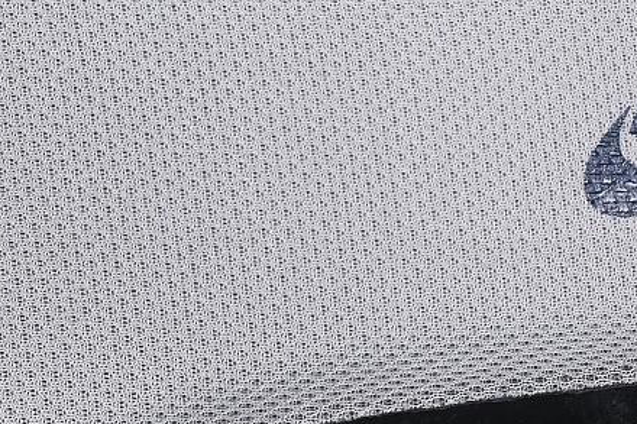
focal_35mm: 184
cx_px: 232
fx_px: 3254
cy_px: 172
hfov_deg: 11.2
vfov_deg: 7.5
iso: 160
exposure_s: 1/80
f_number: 7.1
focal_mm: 50
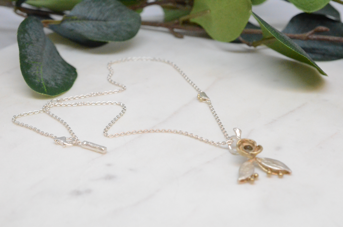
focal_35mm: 60
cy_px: 114
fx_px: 570
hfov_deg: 33.5
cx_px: 172
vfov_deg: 22.5
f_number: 8
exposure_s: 1/1000
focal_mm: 40
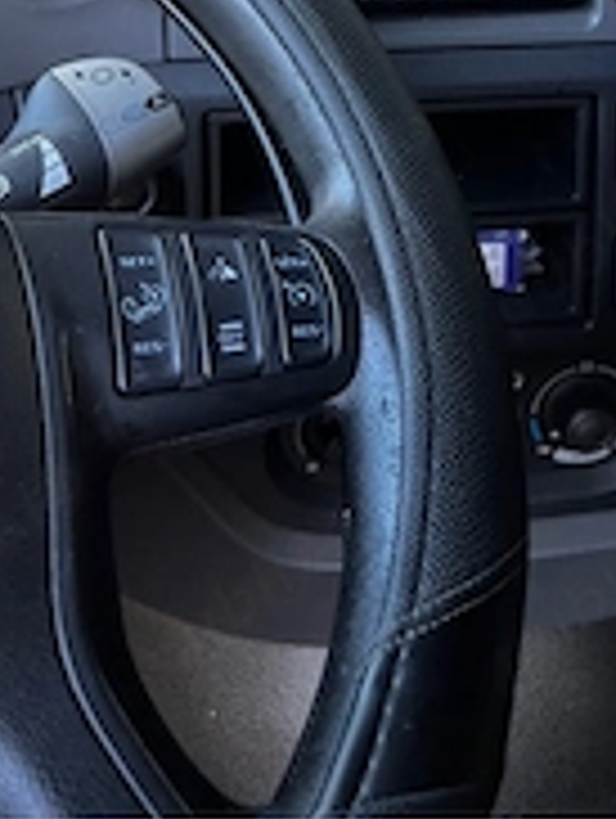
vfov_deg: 30.3
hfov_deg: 25.7
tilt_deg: -28.6
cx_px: 378
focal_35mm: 57
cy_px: -76
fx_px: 1349
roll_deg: -2.8
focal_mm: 5.7
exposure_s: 1/60
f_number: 1.5
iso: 125
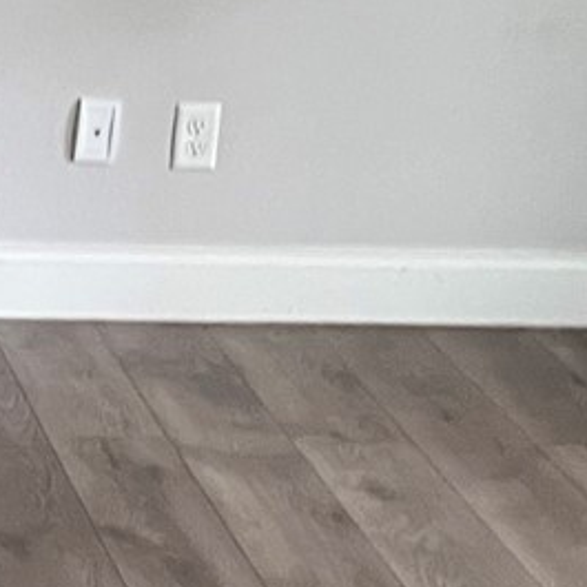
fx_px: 2667
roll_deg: -0.5
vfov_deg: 12.6
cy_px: 334
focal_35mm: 139
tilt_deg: -19.5
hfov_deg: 11.5
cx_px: -509
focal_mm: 5.1
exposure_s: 1/60
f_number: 1.6
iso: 320
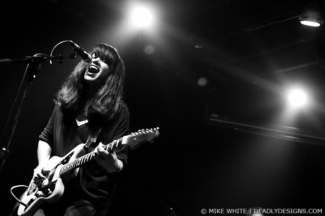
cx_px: 162
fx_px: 406
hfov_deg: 43.7
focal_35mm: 45
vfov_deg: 29.8
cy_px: 108
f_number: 1.8
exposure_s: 1/100
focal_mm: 30
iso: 1000
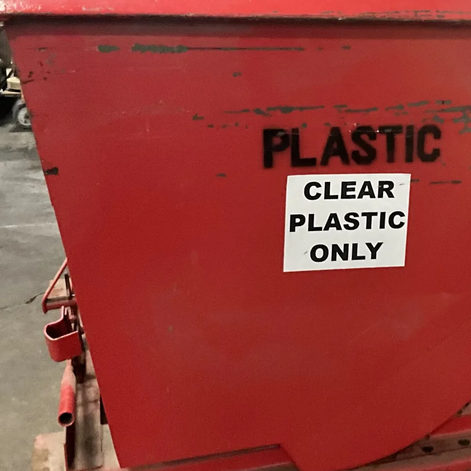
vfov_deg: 31.0
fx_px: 847
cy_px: 188
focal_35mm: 55
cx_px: 378
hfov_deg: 30.3
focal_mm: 3
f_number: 1.8
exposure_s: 1/40
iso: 320
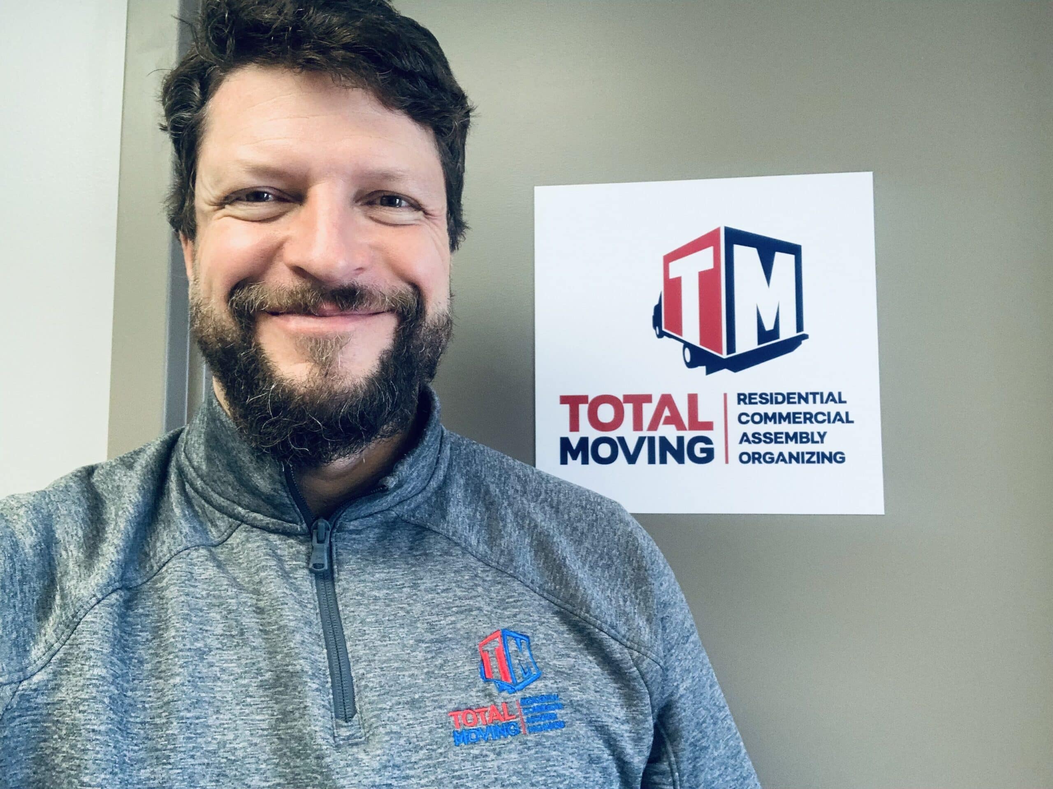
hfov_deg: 56.8
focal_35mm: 32
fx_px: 973
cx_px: 526
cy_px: 394
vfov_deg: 44.2
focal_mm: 2.87
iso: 100
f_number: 2.2
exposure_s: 1/60
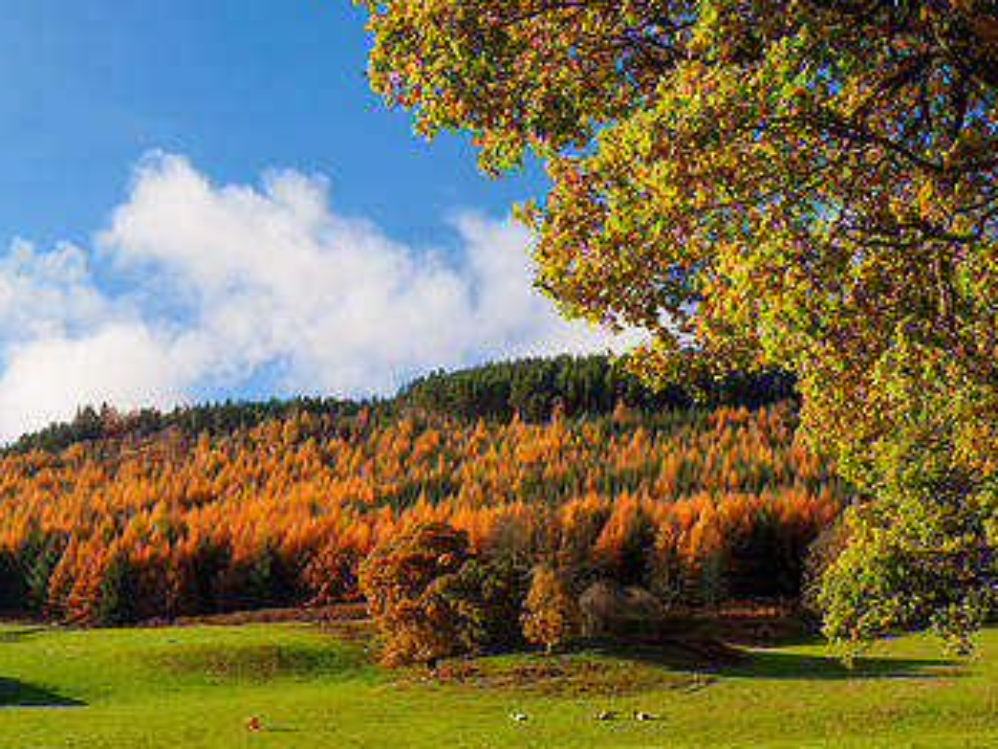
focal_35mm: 59
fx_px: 1701
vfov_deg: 24.5
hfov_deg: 32.7
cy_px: 578
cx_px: 497
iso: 800
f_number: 7.1
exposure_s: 1/320
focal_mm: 17
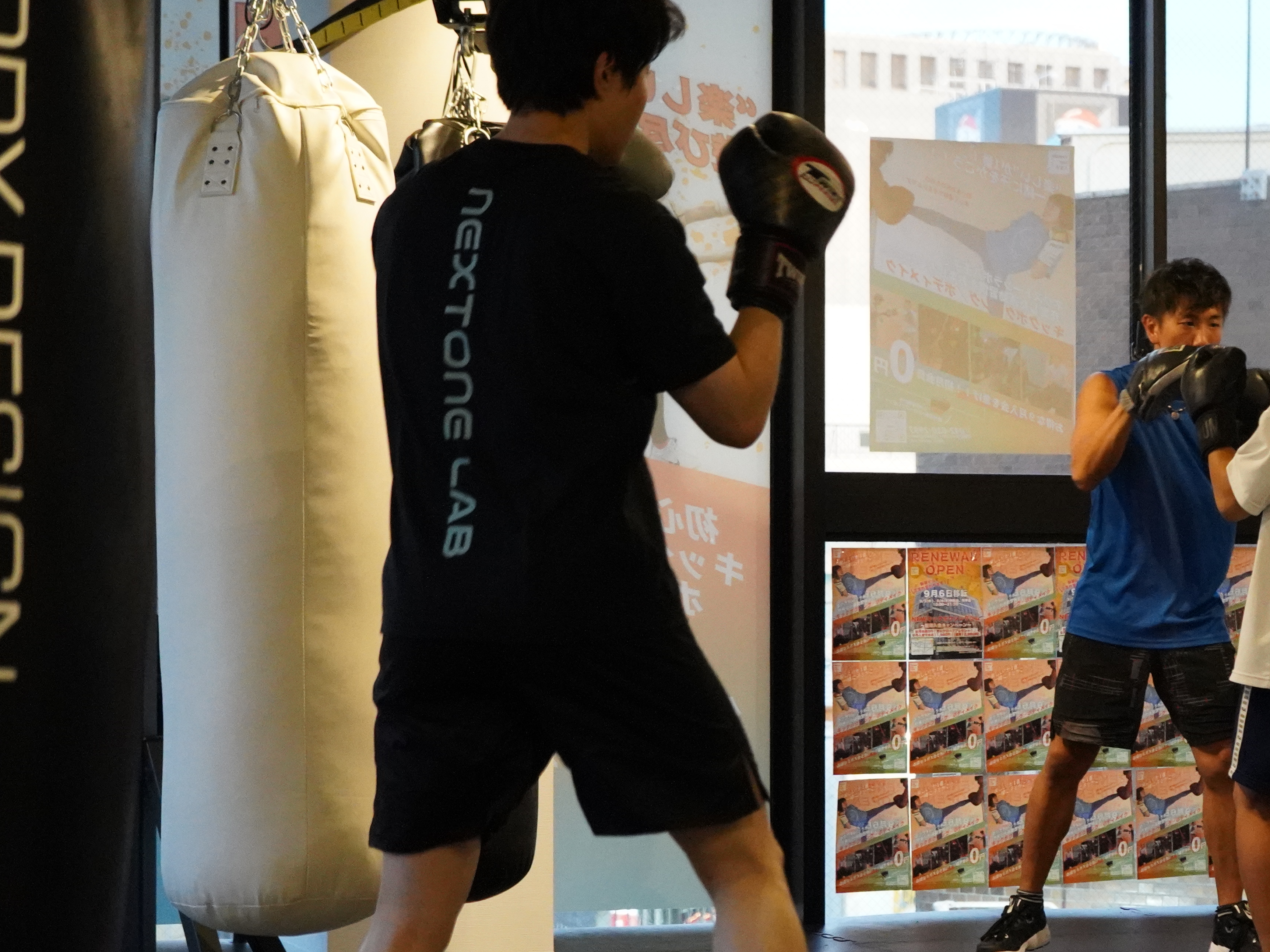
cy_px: 560
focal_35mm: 97
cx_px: 970
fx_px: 3559
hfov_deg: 20.1
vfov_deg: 15.2
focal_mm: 58
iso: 12800
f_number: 5
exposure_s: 1/160
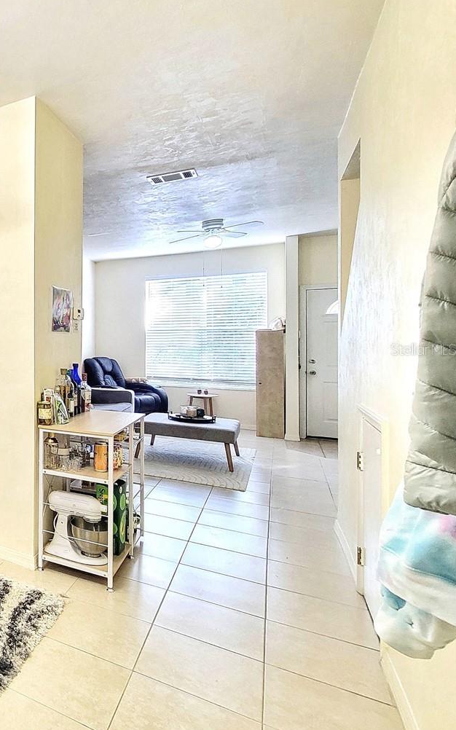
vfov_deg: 79.6
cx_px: -123
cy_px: 349
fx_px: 438
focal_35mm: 22
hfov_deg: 37.2
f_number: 2.2
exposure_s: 1/60.2
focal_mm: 2.2
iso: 200
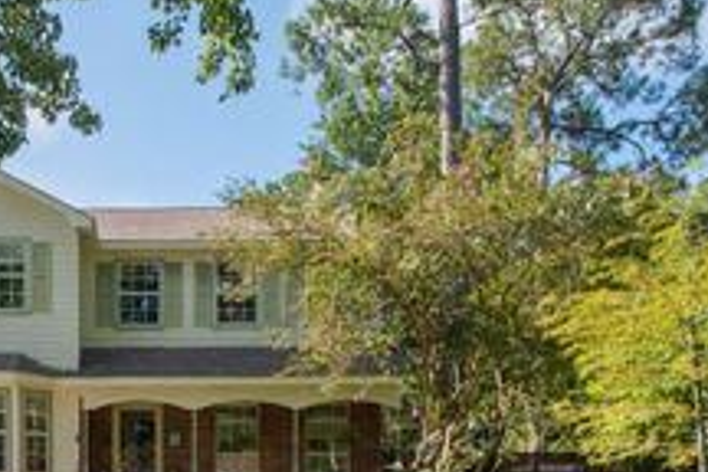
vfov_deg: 31.9
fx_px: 728
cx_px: 116
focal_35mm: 37
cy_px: 515
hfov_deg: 48.2
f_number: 5
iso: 1250
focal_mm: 10
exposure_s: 1/3200
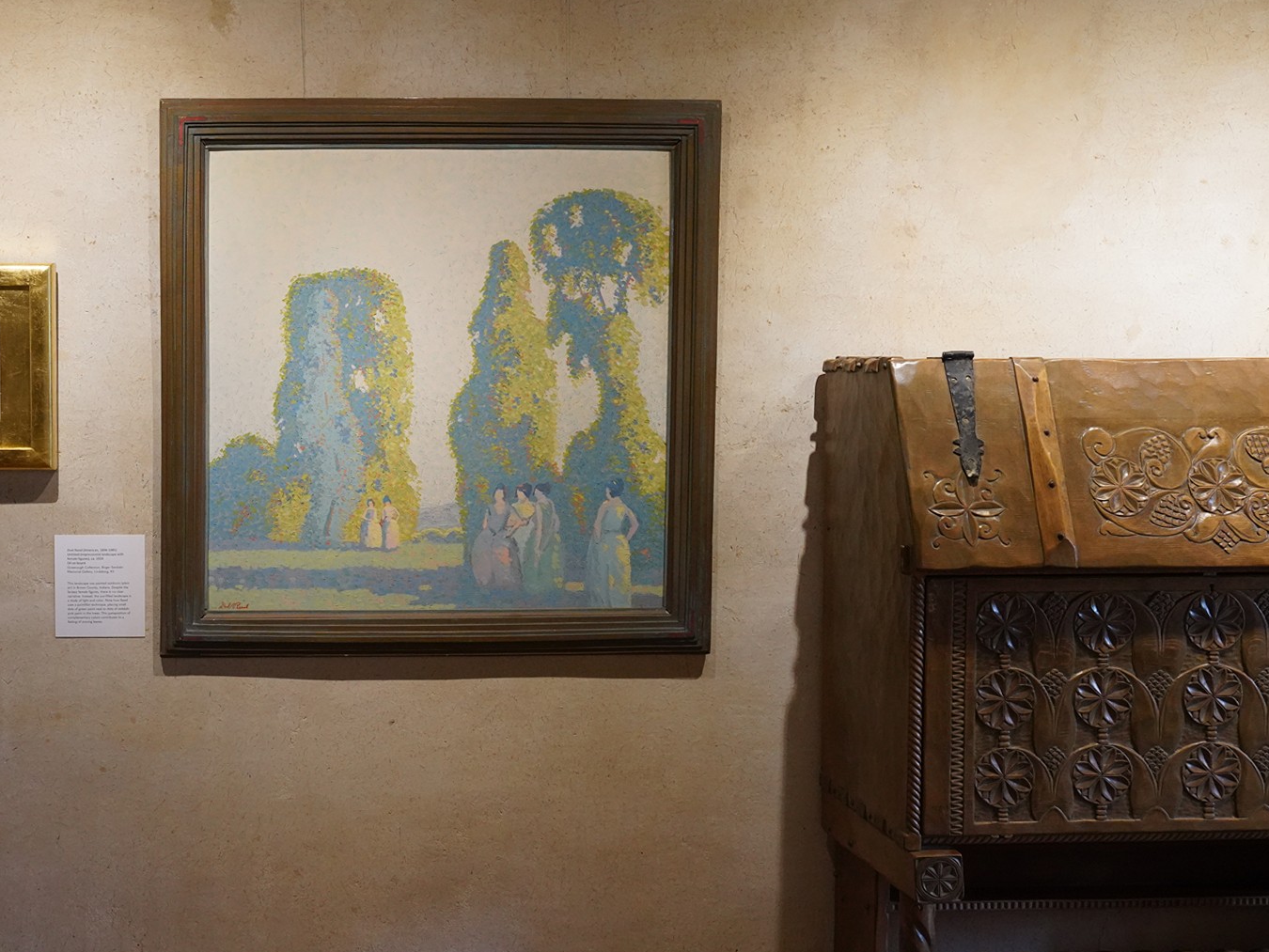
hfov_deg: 39.9
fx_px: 1723
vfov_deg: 30.9
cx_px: 414
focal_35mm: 47
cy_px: 450
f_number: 7.1
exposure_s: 1/100
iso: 4000
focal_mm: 33
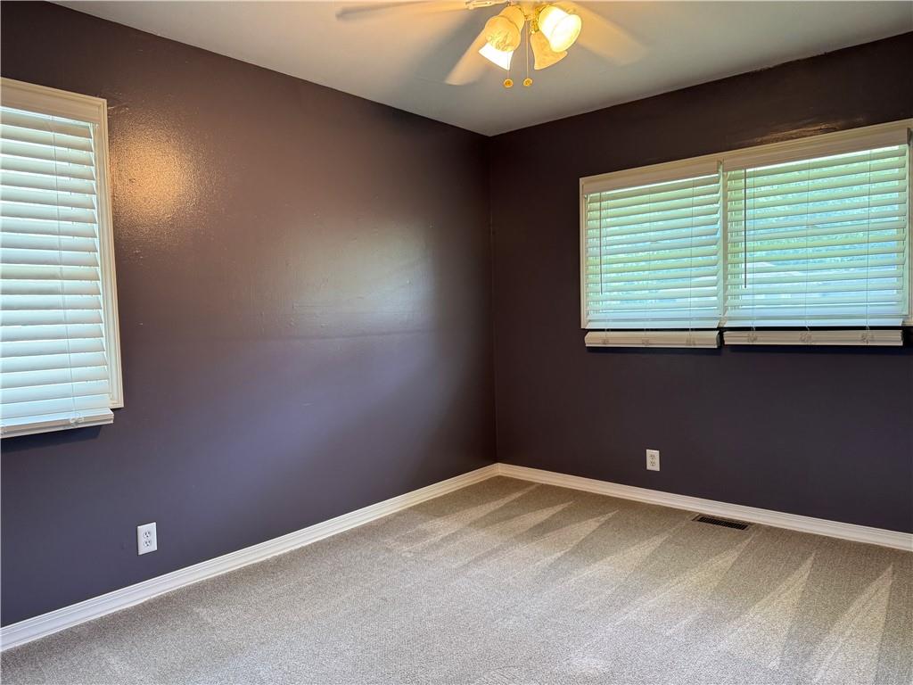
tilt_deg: -3.5
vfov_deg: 56.8
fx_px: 633
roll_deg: +1.3
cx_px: 456
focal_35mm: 24
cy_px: 342
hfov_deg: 71.6
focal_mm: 6.76
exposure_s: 1/60
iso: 160
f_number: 1.78
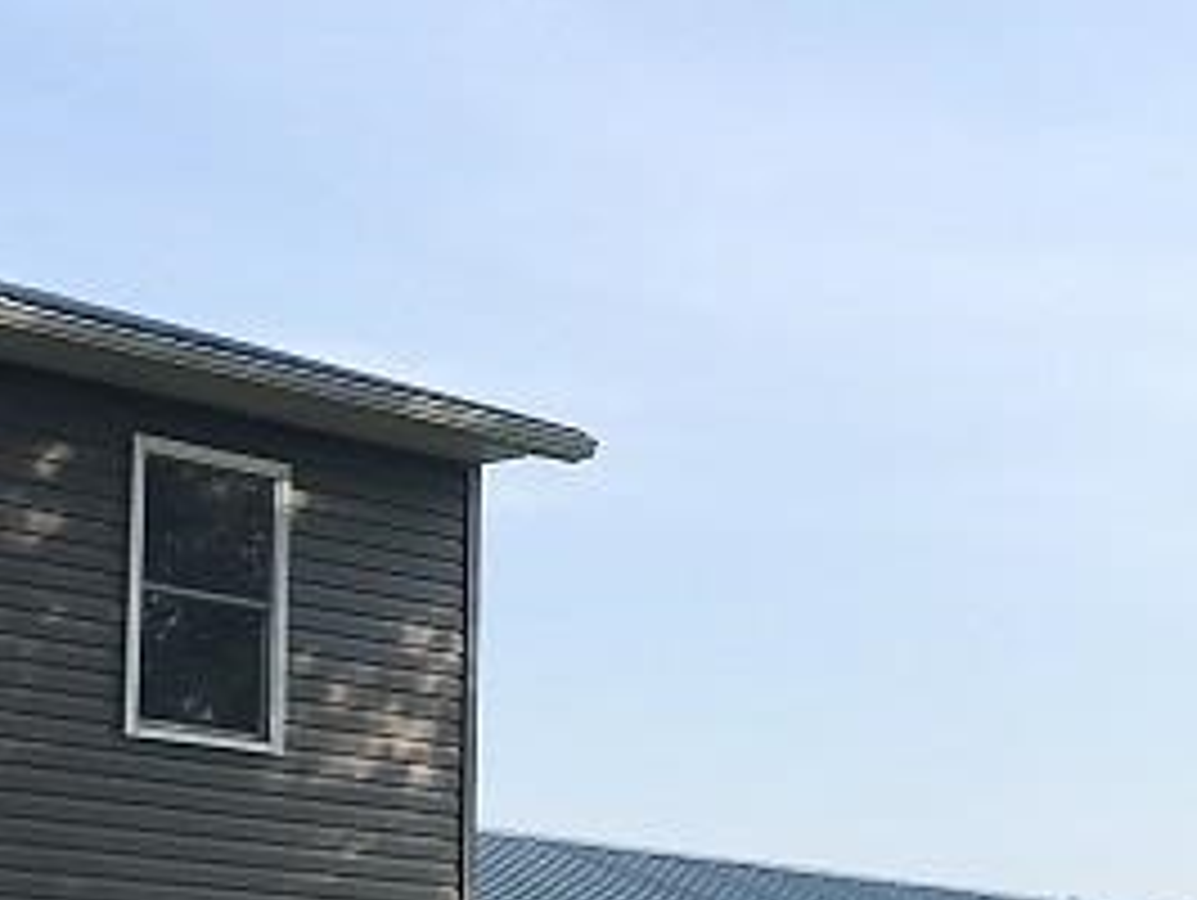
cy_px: 612
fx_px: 3669
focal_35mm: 106
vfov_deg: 14.0
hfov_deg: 18.5
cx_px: 680
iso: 20
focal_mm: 3.99
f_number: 1.8
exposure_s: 1/1880
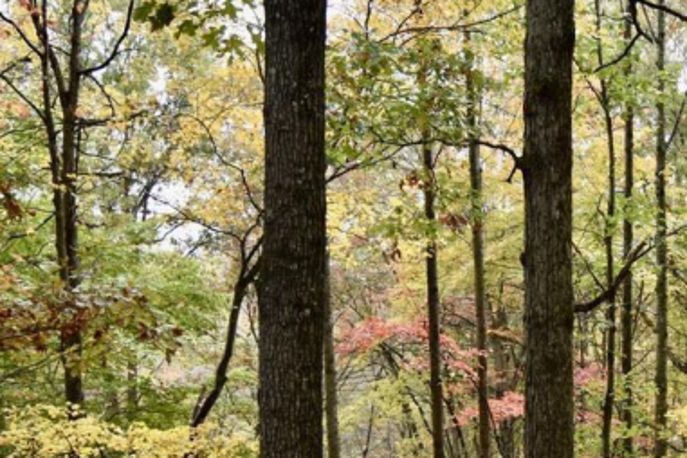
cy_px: 435
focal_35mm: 59
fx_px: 1126
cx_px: 591
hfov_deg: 32.6
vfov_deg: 22.3
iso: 400
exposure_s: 1/200
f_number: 7.1
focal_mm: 20
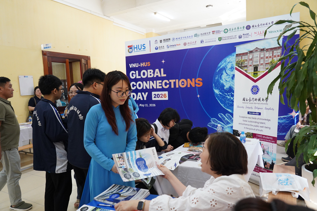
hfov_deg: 71.6
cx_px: 158
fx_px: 220
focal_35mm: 25
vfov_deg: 51.2
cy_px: 106
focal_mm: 25
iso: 4000
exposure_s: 1/125
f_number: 5.6
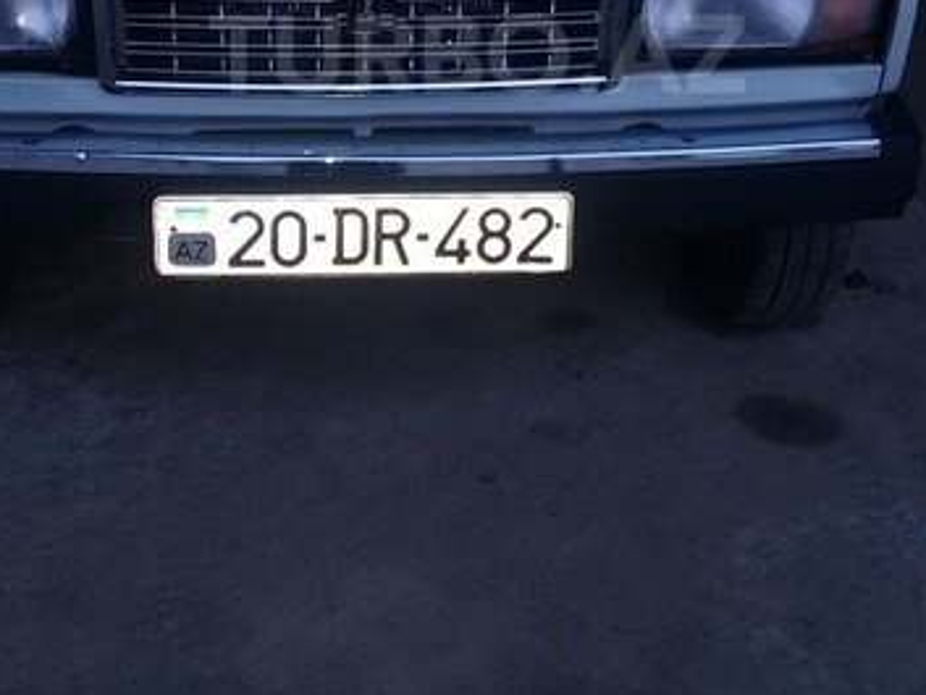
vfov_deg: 24.4
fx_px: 1552
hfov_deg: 33.2
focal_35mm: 58
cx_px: 477
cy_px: 54
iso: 80
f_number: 2.2
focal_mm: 3.3
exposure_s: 1/50
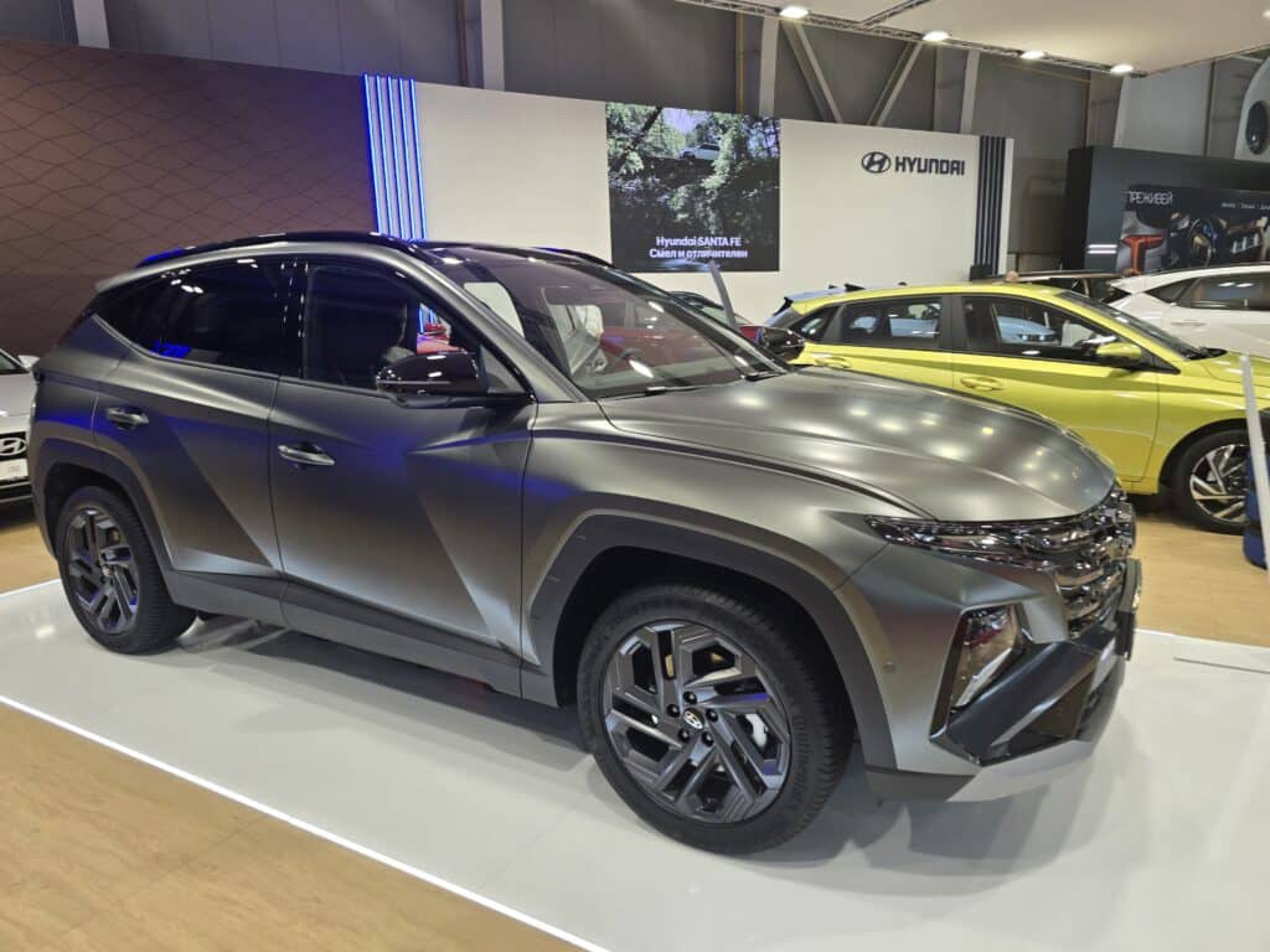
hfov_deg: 73.9
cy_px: 476
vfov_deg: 58.9
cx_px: 635
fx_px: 844
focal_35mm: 23
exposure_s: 1/100
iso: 64
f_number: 1.7
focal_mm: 6.3
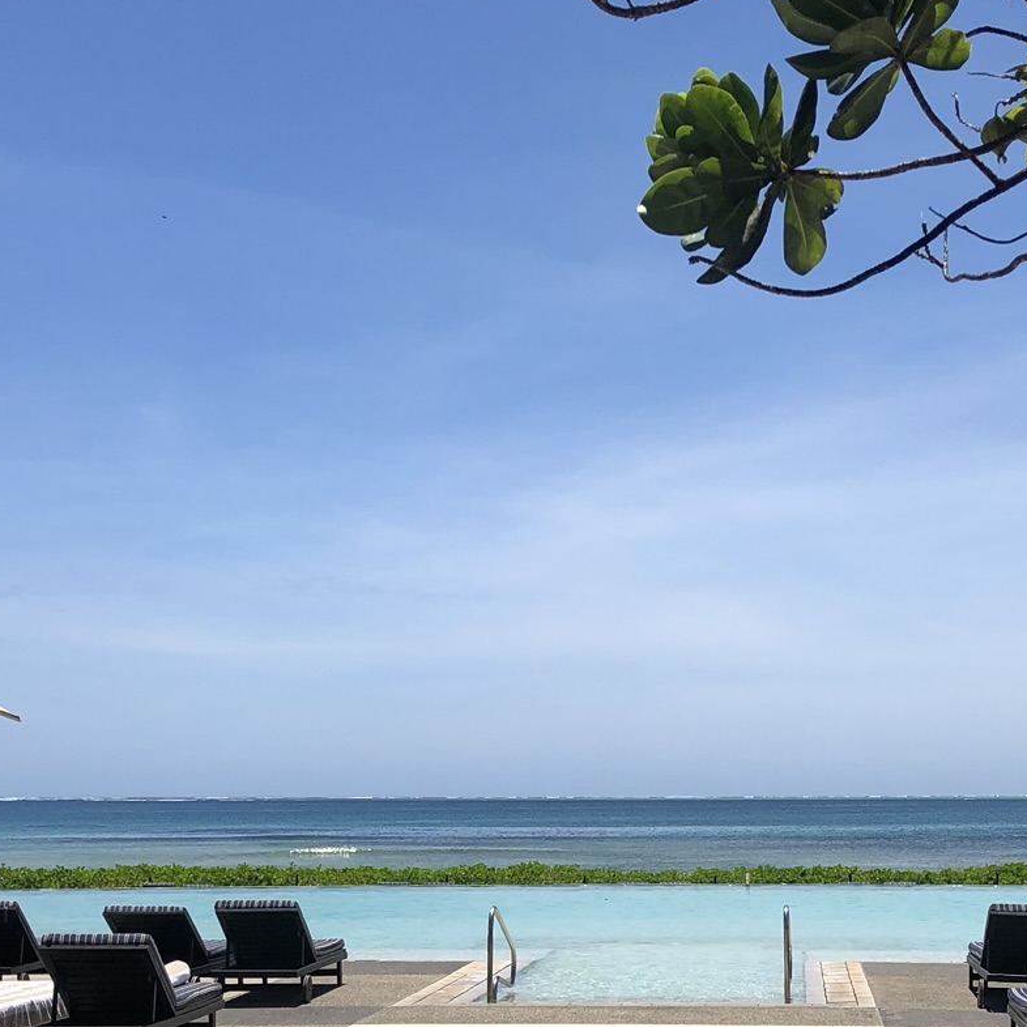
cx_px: 666
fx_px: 2115
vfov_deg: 26.5
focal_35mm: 63
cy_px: 904
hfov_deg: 27.2
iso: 20
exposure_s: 1/4049
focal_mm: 4
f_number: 1.8
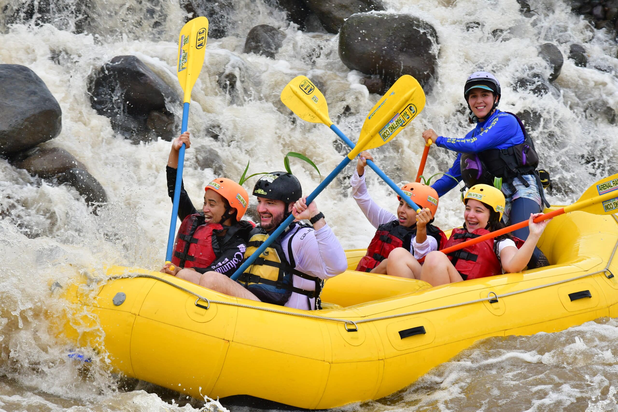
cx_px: 309
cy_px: 206
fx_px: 2438
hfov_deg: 14.4
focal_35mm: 142
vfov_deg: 9.7
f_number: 6.3
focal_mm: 95
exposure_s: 1/800
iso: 800
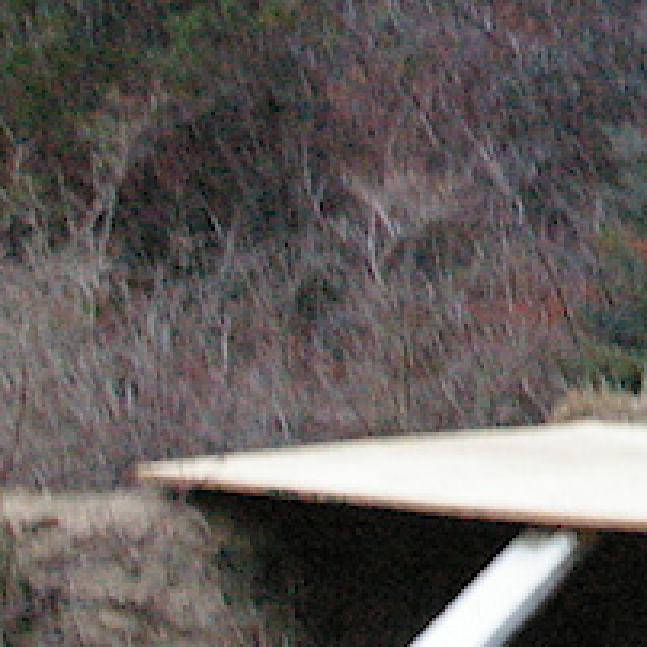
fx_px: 2728
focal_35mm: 129
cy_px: -146
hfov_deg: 12.0
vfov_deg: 13.1
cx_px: 1316
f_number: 8
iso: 3200
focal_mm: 20
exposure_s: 1/125
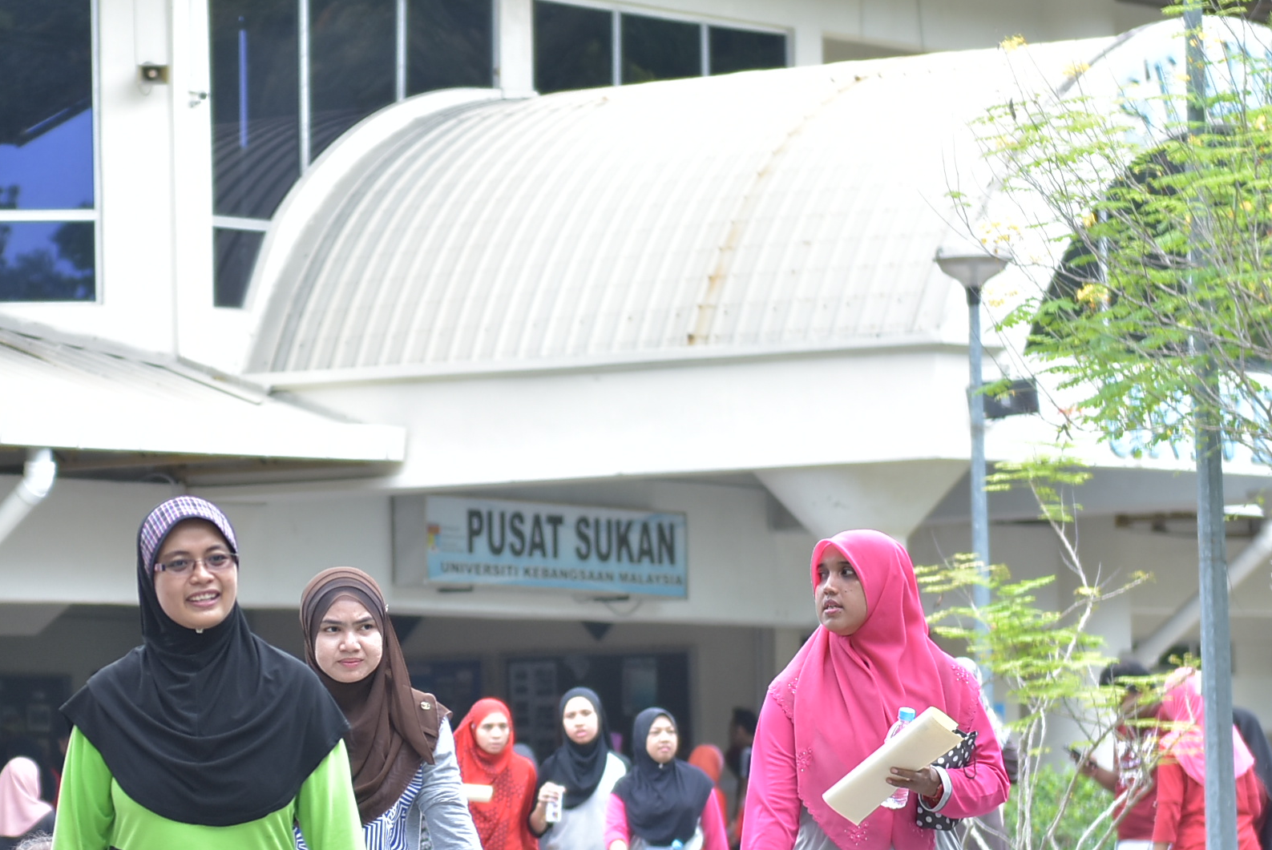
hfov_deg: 10.3
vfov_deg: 7.0
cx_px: 193
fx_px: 7002
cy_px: 483
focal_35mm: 198
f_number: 2.8
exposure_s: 1/500
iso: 400
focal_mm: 70
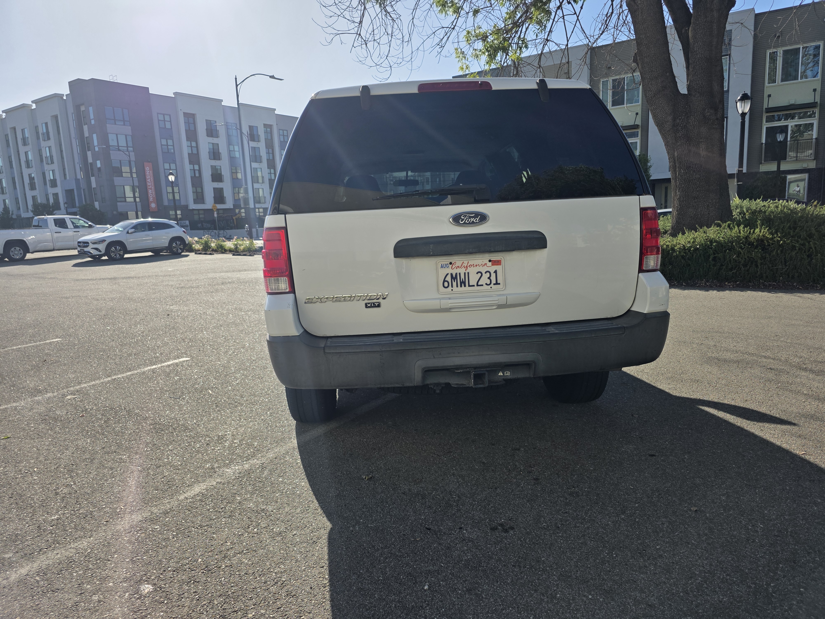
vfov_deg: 58.9
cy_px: 310
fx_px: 548
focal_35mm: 23
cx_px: 412
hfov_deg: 73.9
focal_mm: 6.3
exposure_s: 1/6809
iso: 80
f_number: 1.7
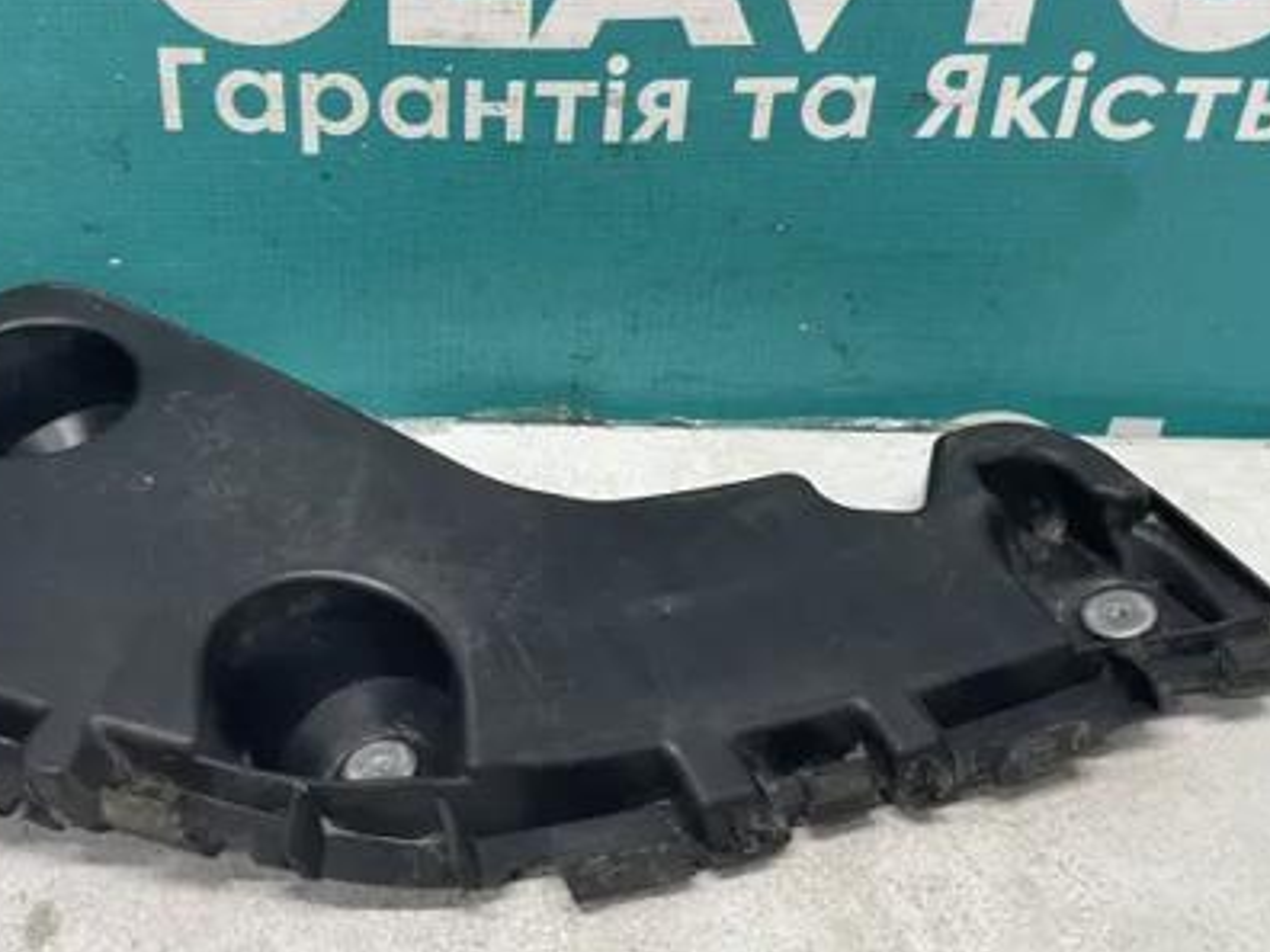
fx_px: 1541
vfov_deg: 34.1
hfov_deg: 44.1
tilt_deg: -33.8
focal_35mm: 42
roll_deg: +0.5
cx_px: 414
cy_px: 340
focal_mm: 4.2
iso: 64
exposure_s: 1/50
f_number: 1.6
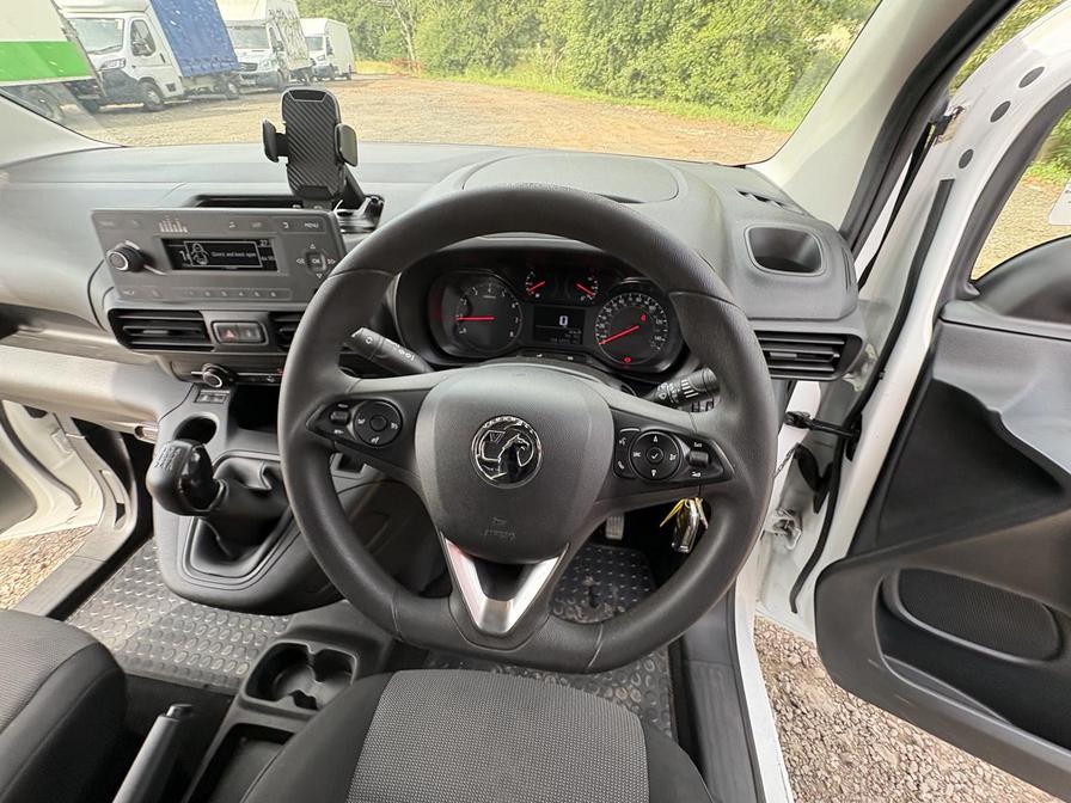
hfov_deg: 102.1
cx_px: 536
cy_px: 402
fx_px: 433
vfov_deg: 85.7
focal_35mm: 14
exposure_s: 1/100
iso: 125
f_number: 2.2
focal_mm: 2.22
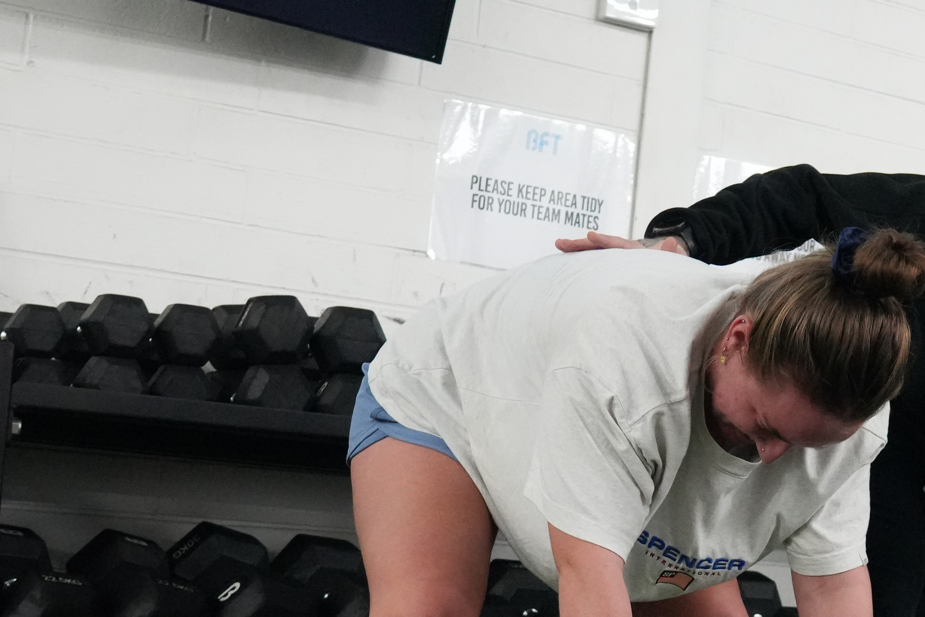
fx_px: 1876
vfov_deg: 18.6
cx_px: 877
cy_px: 413
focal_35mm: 73
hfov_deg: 26.5
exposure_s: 1/160
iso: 6400
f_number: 4
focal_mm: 24
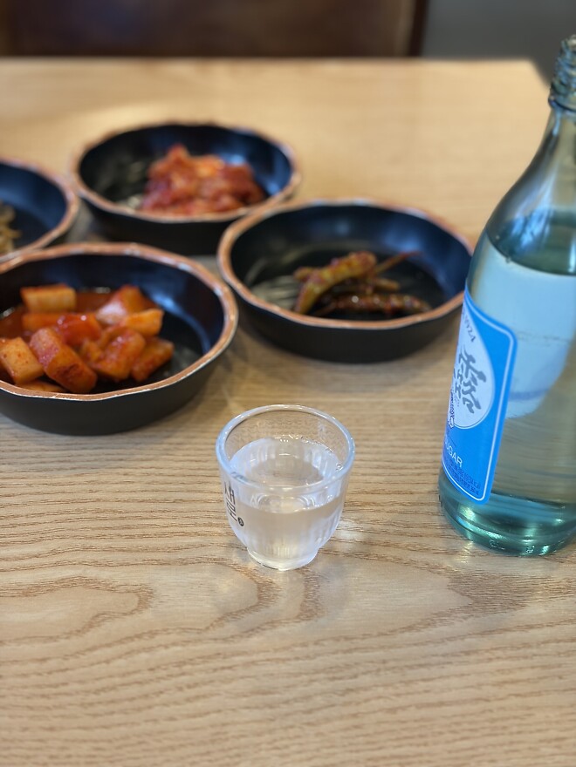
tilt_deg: -35.9
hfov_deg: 28.0
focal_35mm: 52
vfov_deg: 36.8
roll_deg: -1.4
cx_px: 288
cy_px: 384
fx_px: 1154
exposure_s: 1/60
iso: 64
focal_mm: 5.96
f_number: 1.6
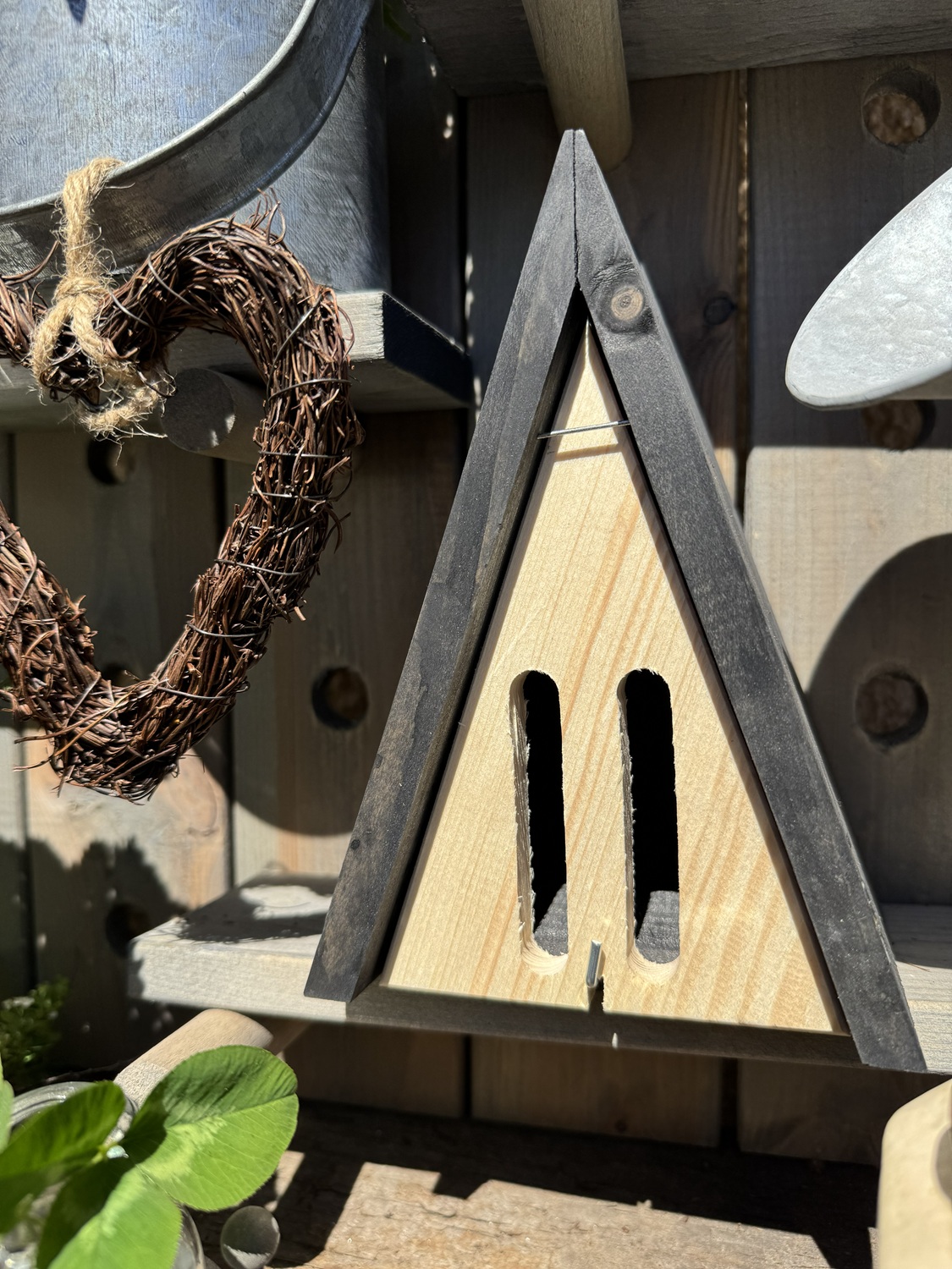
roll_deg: +2.4
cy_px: 634
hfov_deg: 56.8
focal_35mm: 24
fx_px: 880
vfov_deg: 71.6
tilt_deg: -12.4
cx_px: 476
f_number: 1.78
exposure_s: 1/4310
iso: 80
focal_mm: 6.76
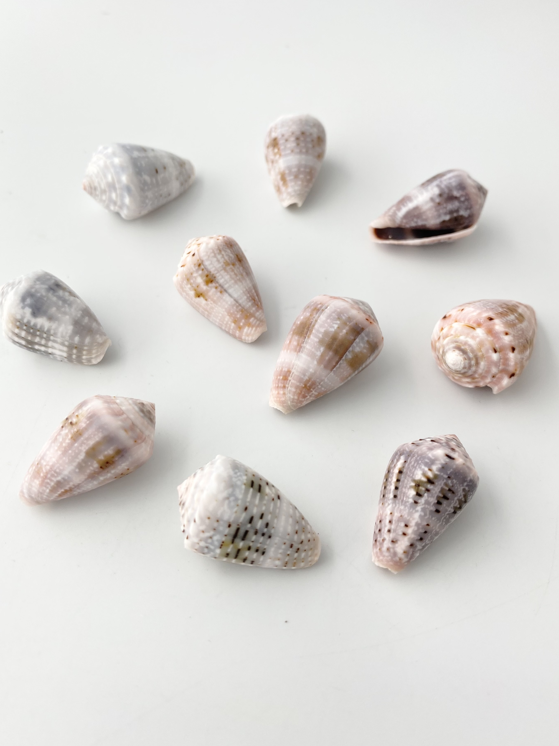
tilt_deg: -52.7
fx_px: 624
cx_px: 264
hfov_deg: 48.2
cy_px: 352
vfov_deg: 61.6
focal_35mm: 29
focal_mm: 4.25
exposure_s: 1/315
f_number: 1.8
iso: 32
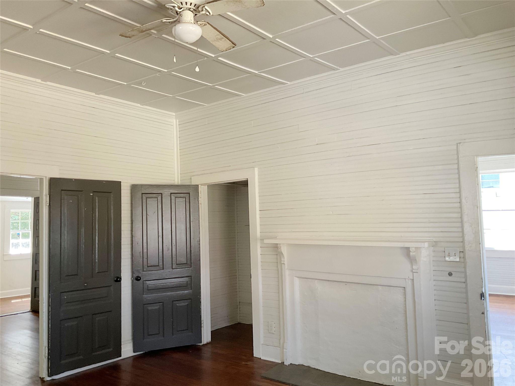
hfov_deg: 61.7
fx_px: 431
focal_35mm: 29
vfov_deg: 48.2
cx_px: 258
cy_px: 193
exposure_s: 1/60
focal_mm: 3
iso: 100
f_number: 1.8
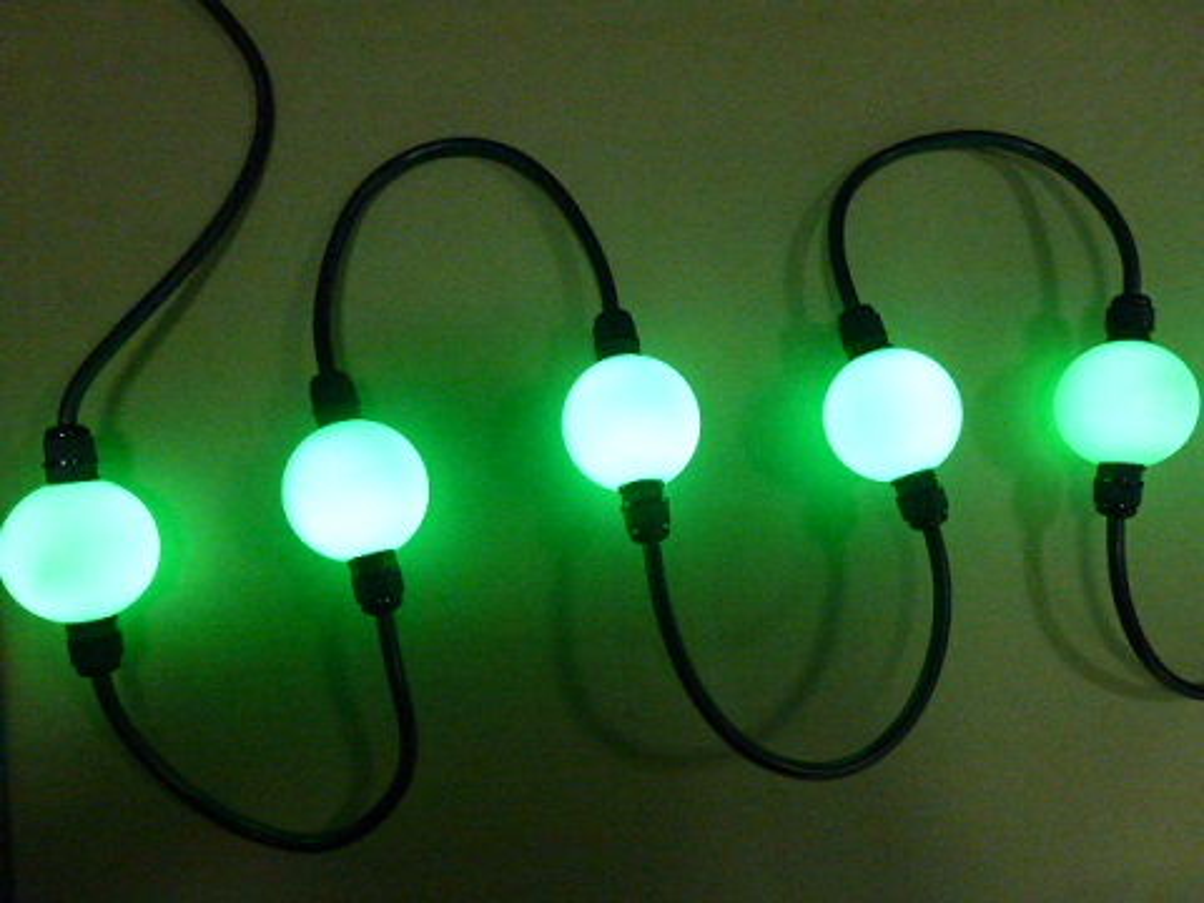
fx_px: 870
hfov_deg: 69.4
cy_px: 452
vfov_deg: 54.9
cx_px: 602
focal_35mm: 25
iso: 800
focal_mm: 4.3
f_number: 3.3
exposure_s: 1/60
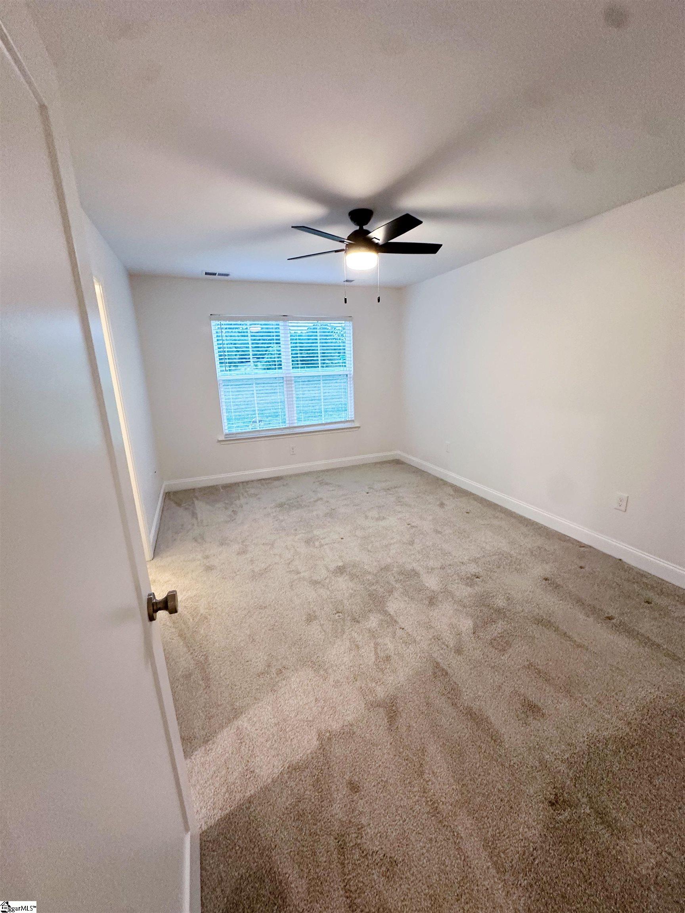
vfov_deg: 102.1
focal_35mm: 14
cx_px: 342
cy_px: 456
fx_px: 369
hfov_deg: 85.7
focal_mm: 2.22
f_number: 2.2
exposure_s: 1/60
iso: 250
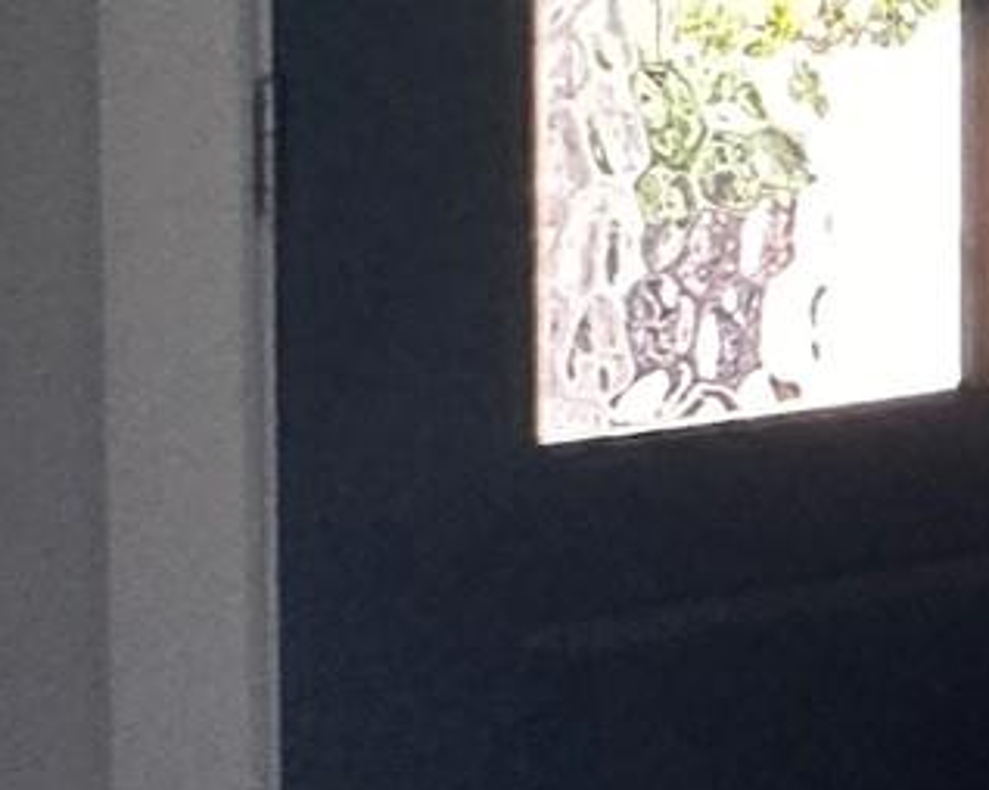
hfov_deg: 12.0
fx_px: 2574
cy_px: -373
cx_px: 2852
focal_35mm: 88
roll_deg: -0.7
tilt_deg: -0.4
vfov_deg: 16.1
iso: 320
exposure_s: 1/99
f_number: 2.2
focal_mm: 2.22
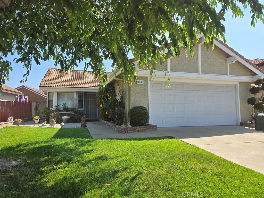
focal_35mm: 23
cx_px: 132
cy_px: 99
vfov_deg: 58.9
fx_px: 175
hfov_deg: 73.9
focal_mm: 5.4
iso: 25
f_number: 1.8
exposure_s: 1/1700
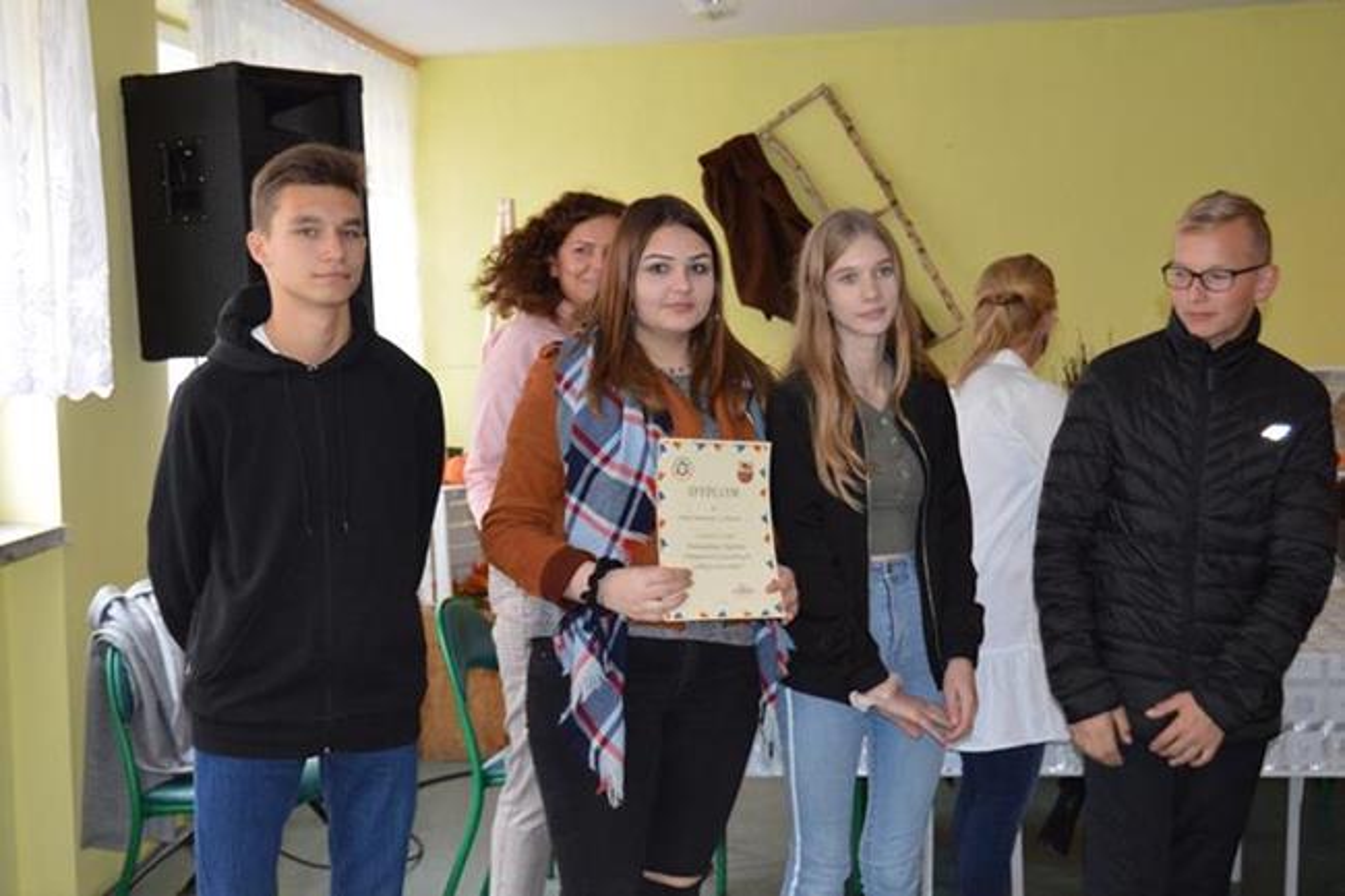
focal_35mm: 51
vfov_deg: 26.5
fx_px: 1905
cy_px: 448
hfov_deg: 38.9
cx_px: 672
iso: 2000
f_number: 4.5
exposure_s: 1/60
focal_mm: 34
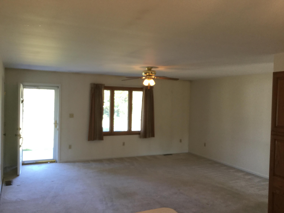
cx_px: 142
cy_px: 106
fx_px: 254
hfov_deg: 58.4
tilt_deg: -1.8
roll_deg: -1.7
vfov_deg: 45.4
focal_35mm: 31
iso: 50
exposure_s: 1/30
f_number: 2.4
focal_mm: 3.3
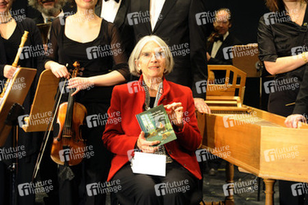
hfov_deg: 28.9
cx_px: 154
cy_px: 102
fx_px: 598
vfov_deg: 19.4
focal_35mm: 70
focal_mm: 70
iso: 3200
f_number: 5.6
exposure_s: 1/80
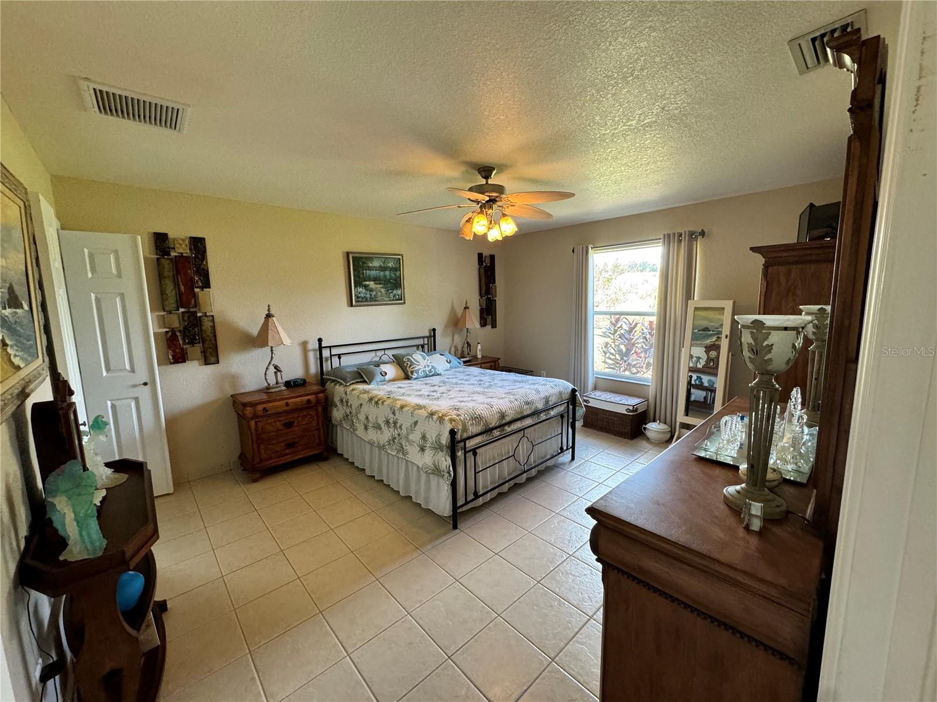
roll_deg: +1.0
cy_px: 351
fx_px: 379
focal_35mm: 14
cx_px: 468
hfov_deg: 102.1
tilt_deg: -8.8
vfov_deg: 85.7
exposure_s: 1/120
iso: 250
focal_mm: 2.22
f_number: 2.2
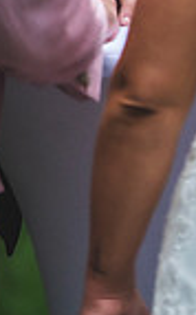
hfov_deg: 1.6
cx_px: 608
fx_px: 7107
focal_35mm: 829
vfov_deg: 2.5
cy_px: -8
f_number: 2.8
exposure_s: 1/640
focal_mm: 200
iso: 1000
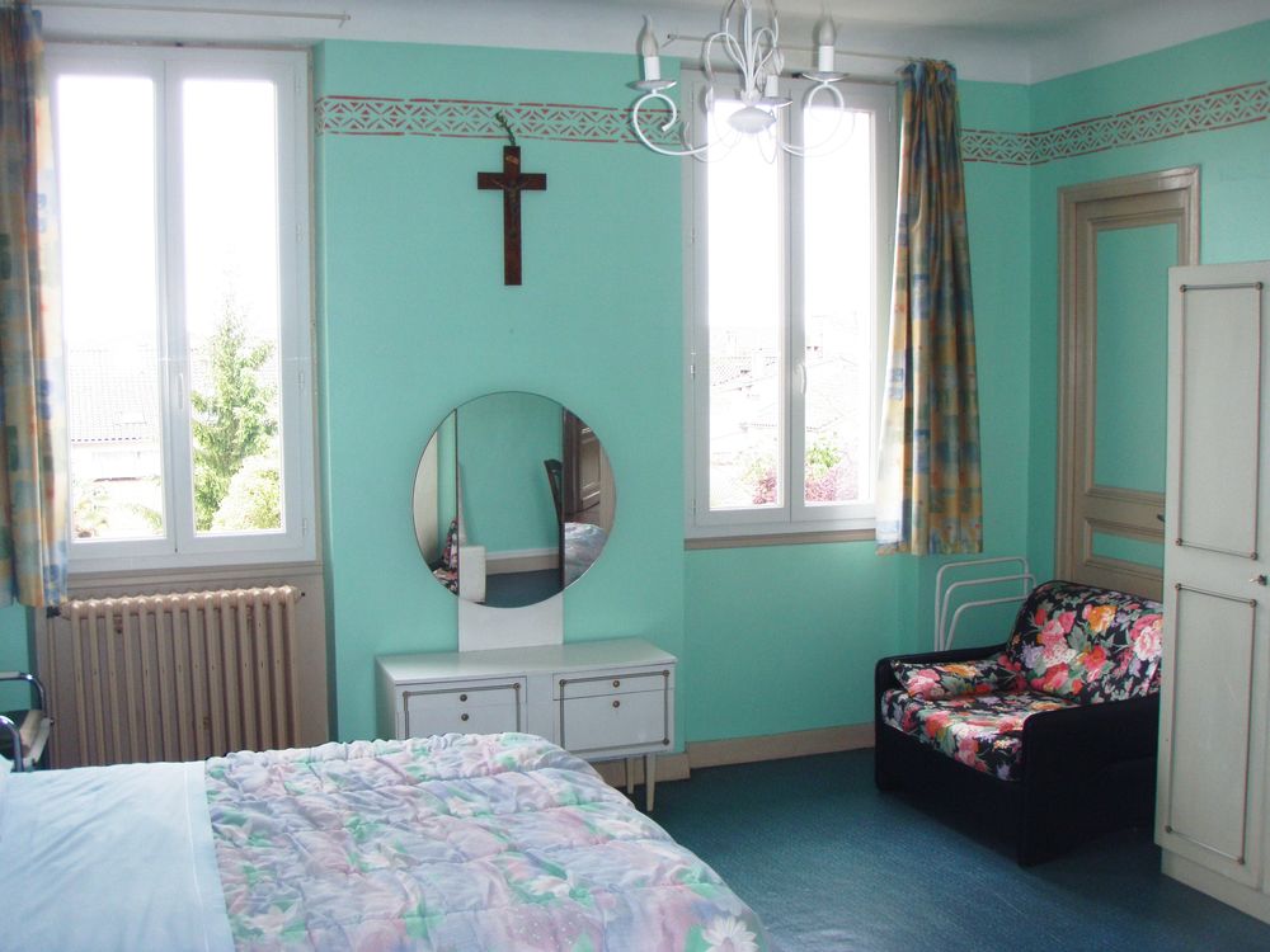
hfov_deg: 49.0
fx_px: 1394
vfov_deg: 37.7
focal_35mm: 38
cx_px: 635
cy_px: 476
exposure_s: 1/30
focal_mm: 6.7
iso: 125
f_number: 3.5
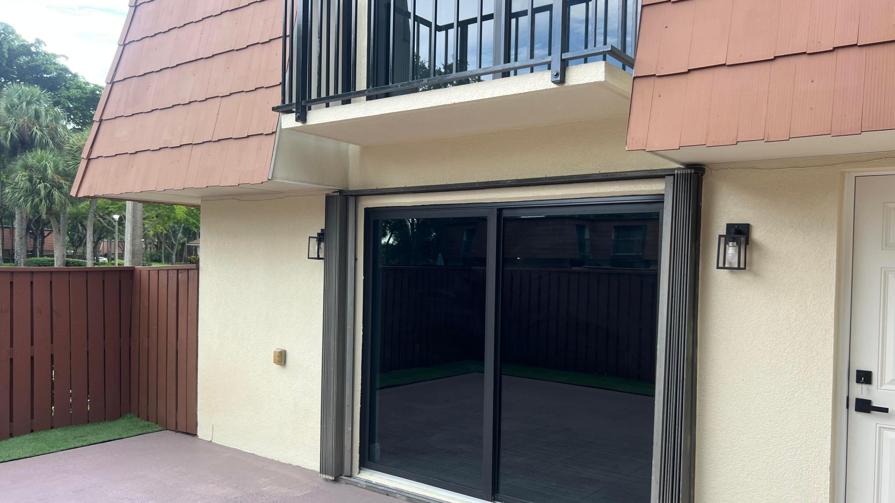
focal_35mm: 29
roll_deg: -1.5
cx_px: 453
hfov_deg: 66.1
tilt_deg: -1.4
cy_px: 267
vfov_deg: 40.2
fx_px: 688
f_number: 1.5
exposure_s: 1/121
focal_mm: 5.7
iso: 40
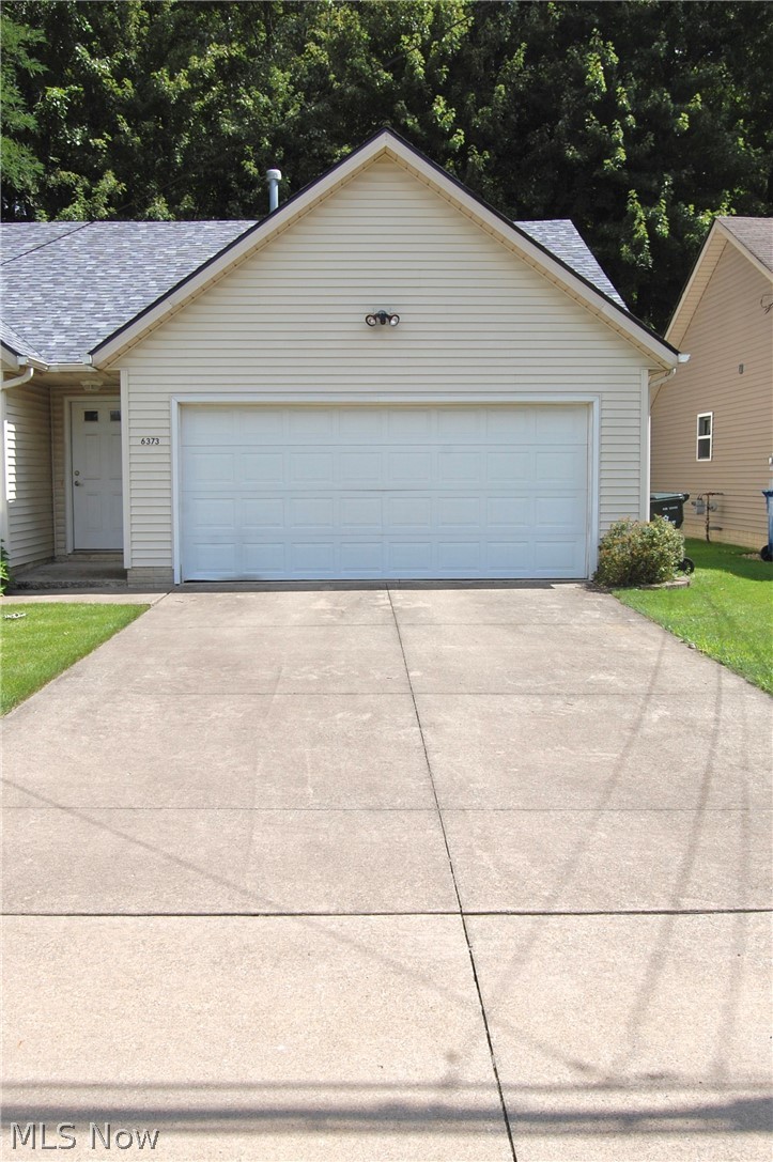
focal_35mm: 33
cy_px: 581
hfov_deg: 39.9
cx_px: 386
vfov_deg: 57.3
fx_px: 1064
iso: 200
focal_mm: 22
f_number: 9
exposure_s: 1/320
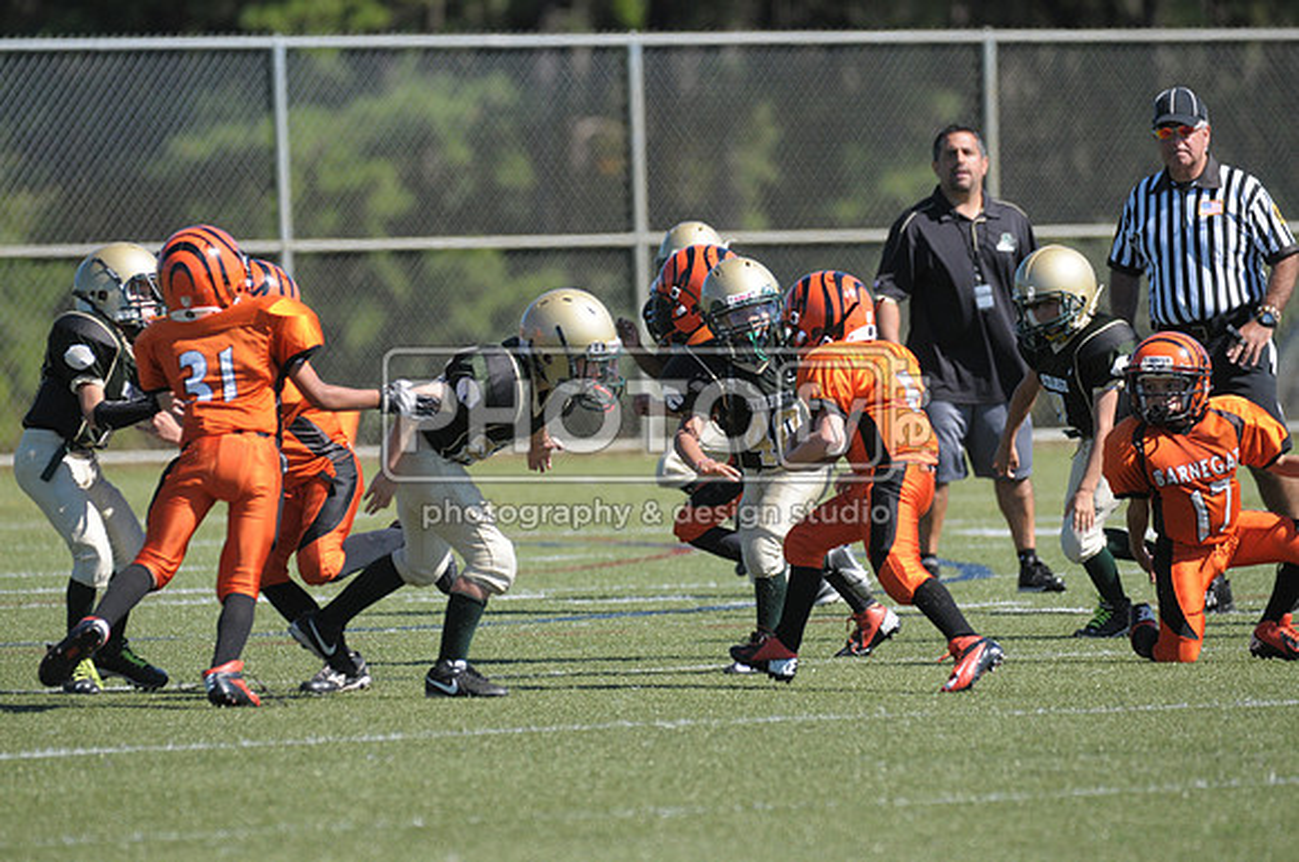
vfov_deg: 3.0
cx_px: 650
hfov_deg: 4.6
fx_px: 16215
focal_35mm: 450
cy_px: 431
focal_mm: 300
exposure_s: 1/3200
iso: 640
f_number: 4
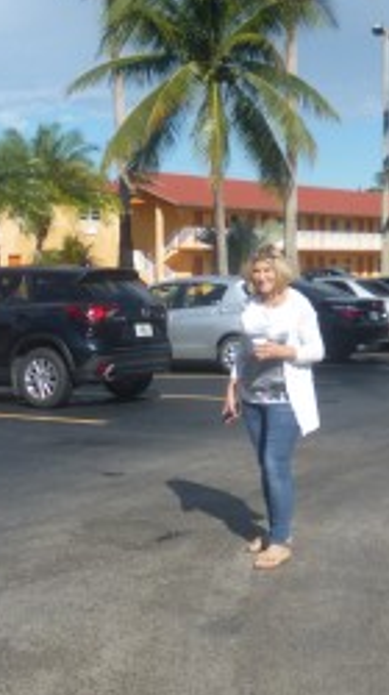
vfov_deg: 31.5
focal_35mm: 67
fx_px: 1233
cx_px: 8
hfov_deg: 17.5
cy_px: 339
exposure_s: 1/200
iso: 100
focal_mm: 4.3
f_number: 9
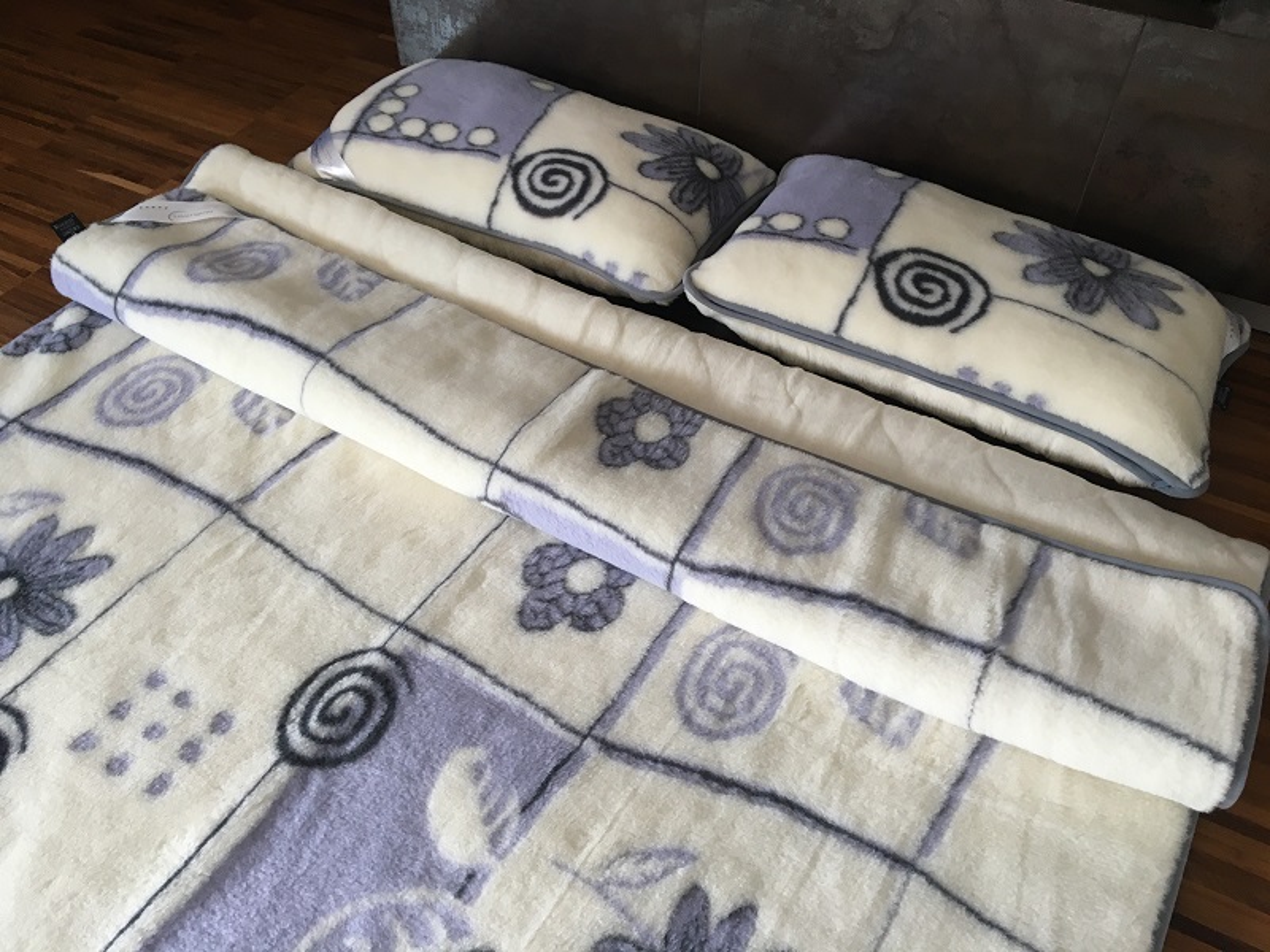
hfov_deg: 61.7
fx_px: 1064
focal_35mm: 29
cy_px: 476
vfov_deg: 48.2
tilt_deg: -47.6
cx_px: 635
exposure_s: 1/33
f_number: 2.2
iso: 80
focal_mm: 4.15
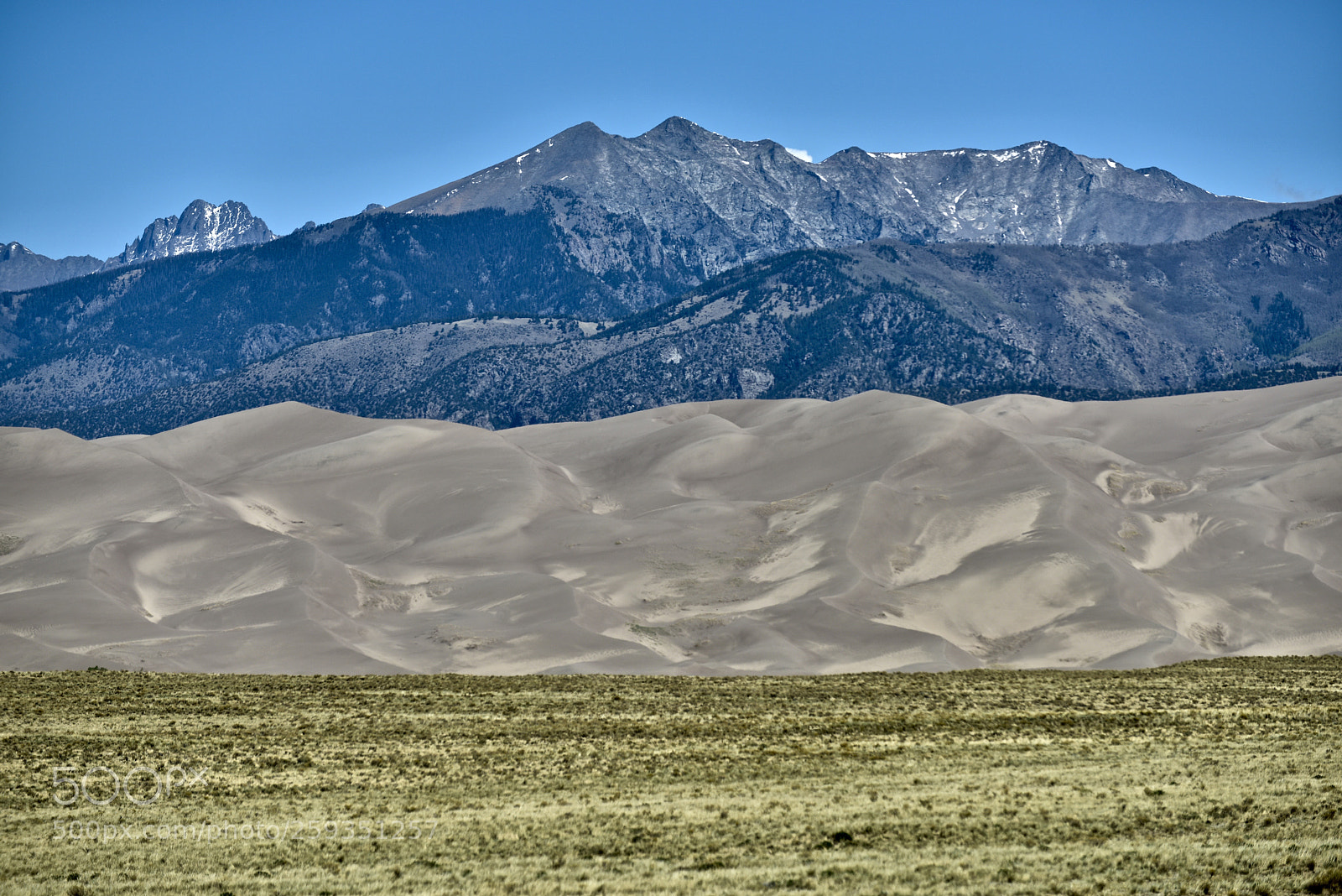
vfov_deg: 7.2
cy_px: 448
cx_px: 671
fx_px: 7085
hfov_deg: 10.8
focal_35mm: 190
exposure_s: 1/400
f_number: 5.6
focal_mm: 190
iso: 80
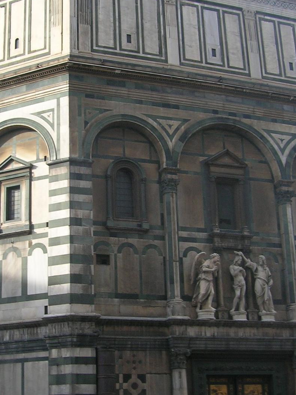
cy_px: 210
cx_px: 102
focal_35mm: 62
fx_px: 707
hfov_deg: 23.6
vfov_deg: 31.2
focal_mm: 5.7
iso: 50
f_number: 4.9
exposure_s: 1/99.1
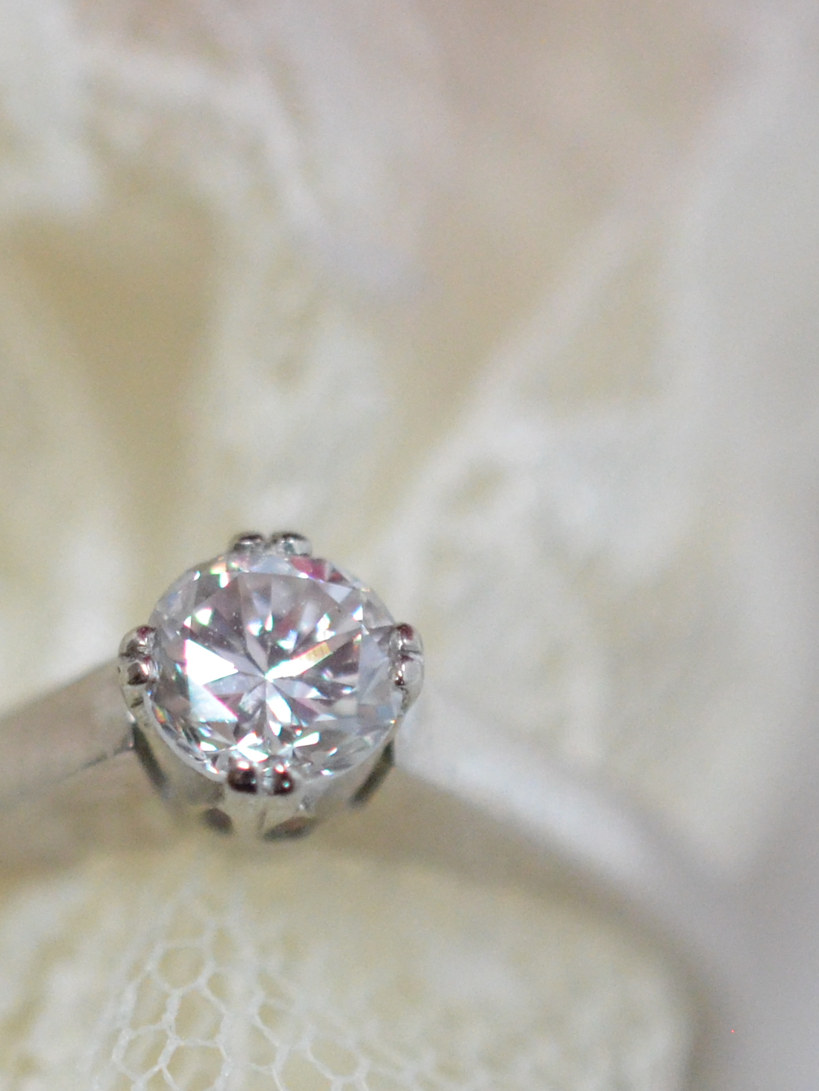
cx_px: 232
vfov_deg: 10.2
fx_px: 6087
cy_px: 657
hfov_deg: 7.7
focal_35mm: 193
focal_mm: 40
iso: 3200
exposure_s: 1/1600
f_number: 4
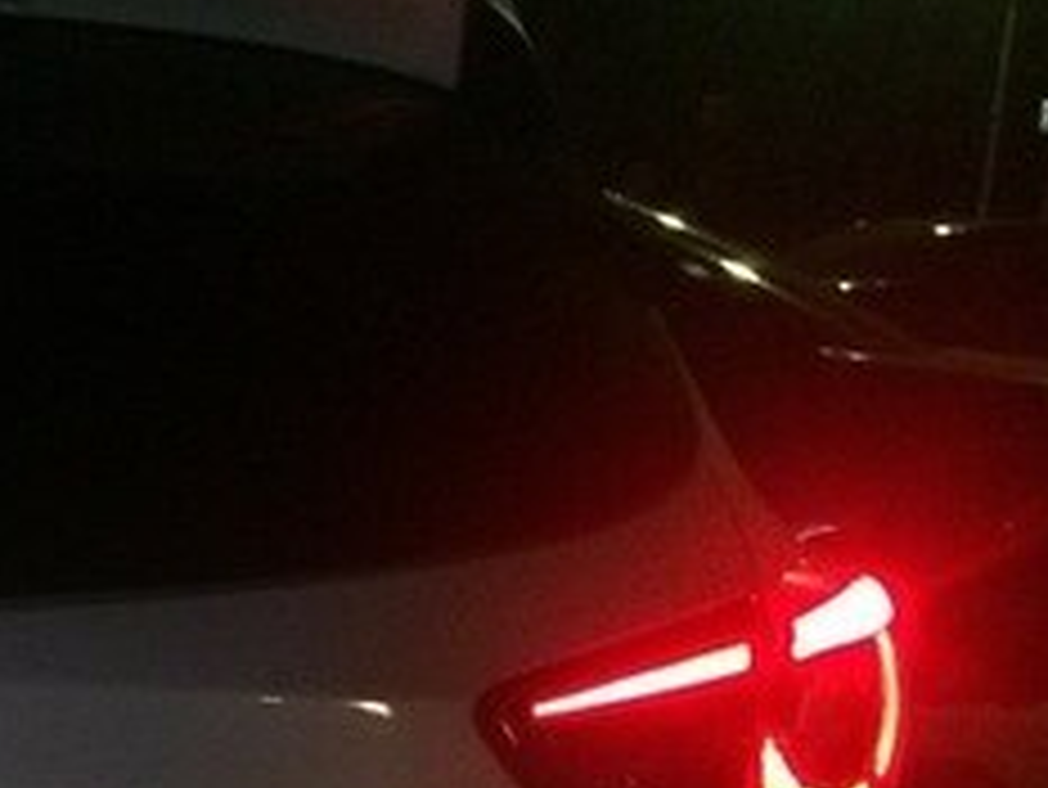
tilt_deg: -11.3
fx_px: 2484
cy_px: 880
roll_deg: -1.2
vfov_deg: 17.4
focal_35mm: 82
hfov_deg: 21.6
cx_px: -297
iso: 400
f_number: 2.2
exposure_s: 1/17
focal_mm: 4.15
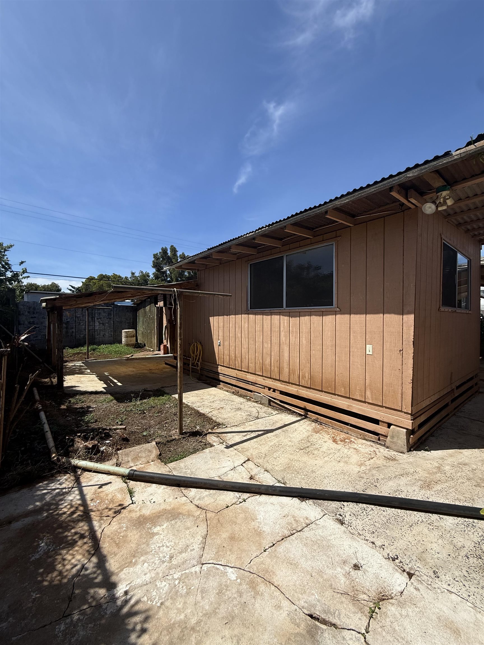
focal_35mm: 14
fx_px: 261
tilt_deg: +0.8
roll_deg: -1.2
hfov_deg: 85.7
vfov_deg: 102.1
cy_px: 322
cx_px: 242
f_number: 2.2
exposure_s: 1/2506
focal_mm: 2.22
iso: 50
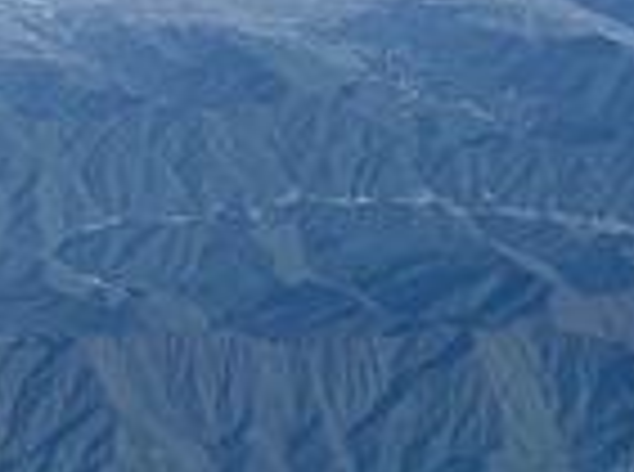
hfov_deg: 16.5
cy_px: 126
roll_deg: +0.6
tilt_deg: -26.0
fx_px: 2028
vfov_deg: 13.2
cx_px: -247
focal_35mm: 111
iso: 25
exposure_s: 1/1368
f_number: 1.8
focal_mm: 4.25
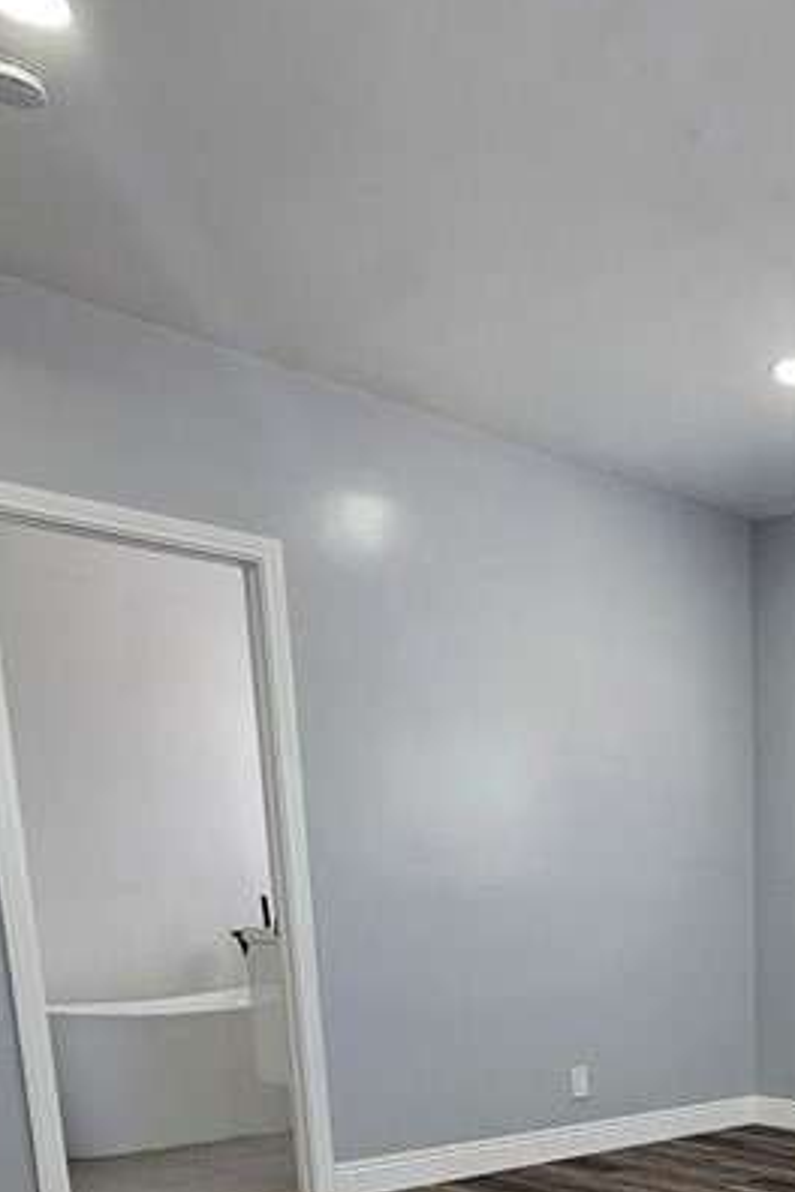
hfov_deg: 33.7
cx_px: 840
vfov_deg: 46.5
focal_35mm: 35
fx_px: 1159
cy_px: 1165
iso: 100
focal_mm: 2.2
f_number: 2.2
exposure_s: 1/60
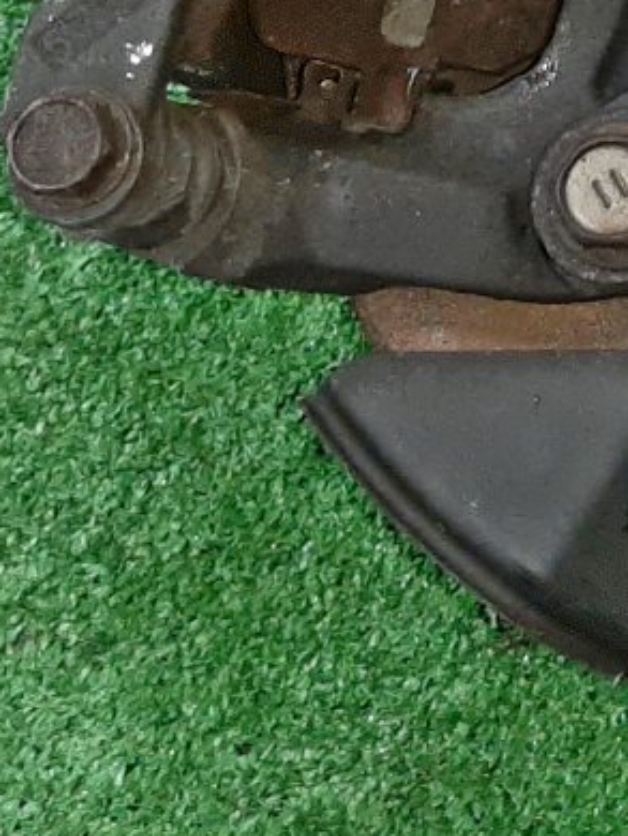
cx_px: 1059
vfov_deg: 18.9
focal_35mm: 96
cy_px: -247
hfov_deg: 14.0
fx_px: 2320
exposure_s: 1/50
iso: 234
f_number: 1.7
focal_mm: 3.93
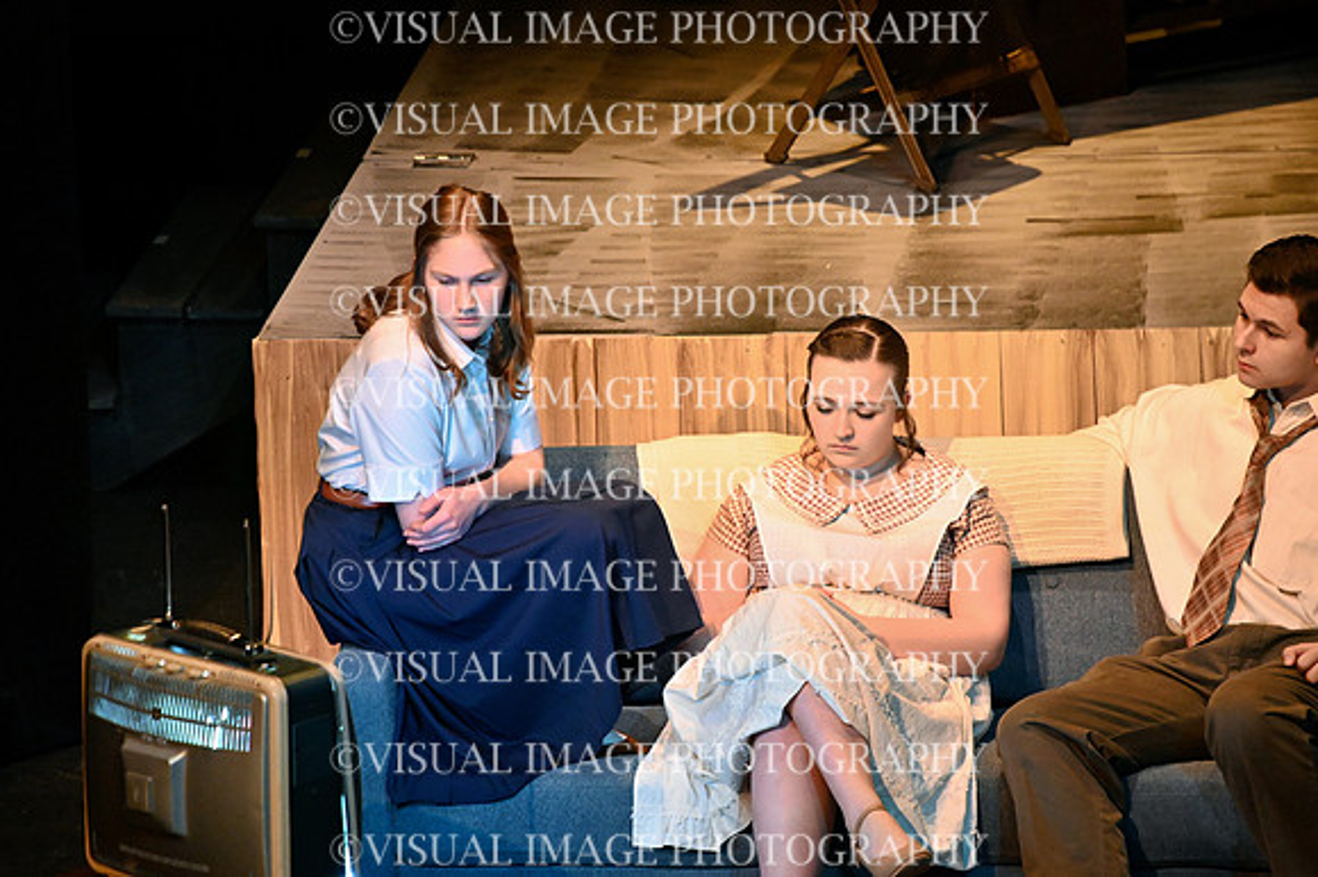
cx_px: 659
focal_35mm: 500
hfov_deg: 4.1
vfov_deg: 2.7
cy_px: 438
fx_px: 18294
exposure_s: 1/125
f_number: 6.3
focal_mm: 500
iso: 10000
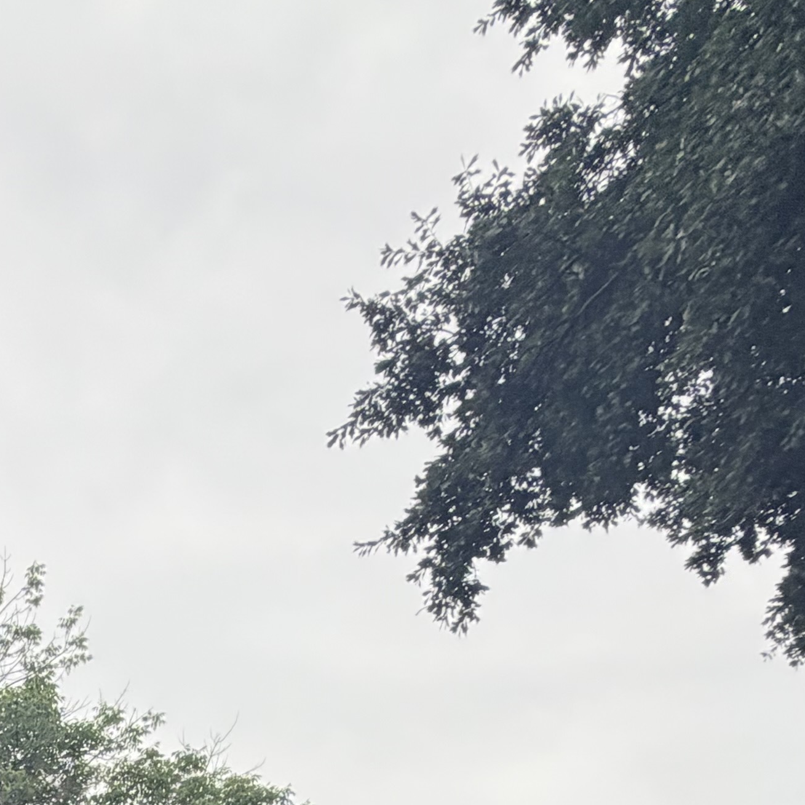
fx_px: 1421
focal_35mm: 54
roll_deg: +1.0
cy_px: 1272
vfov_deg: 23.6
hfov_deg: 26.4
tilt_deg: +4.1
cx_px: -264
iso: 40
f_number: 2.2
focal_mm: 2.22
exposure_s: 1/149
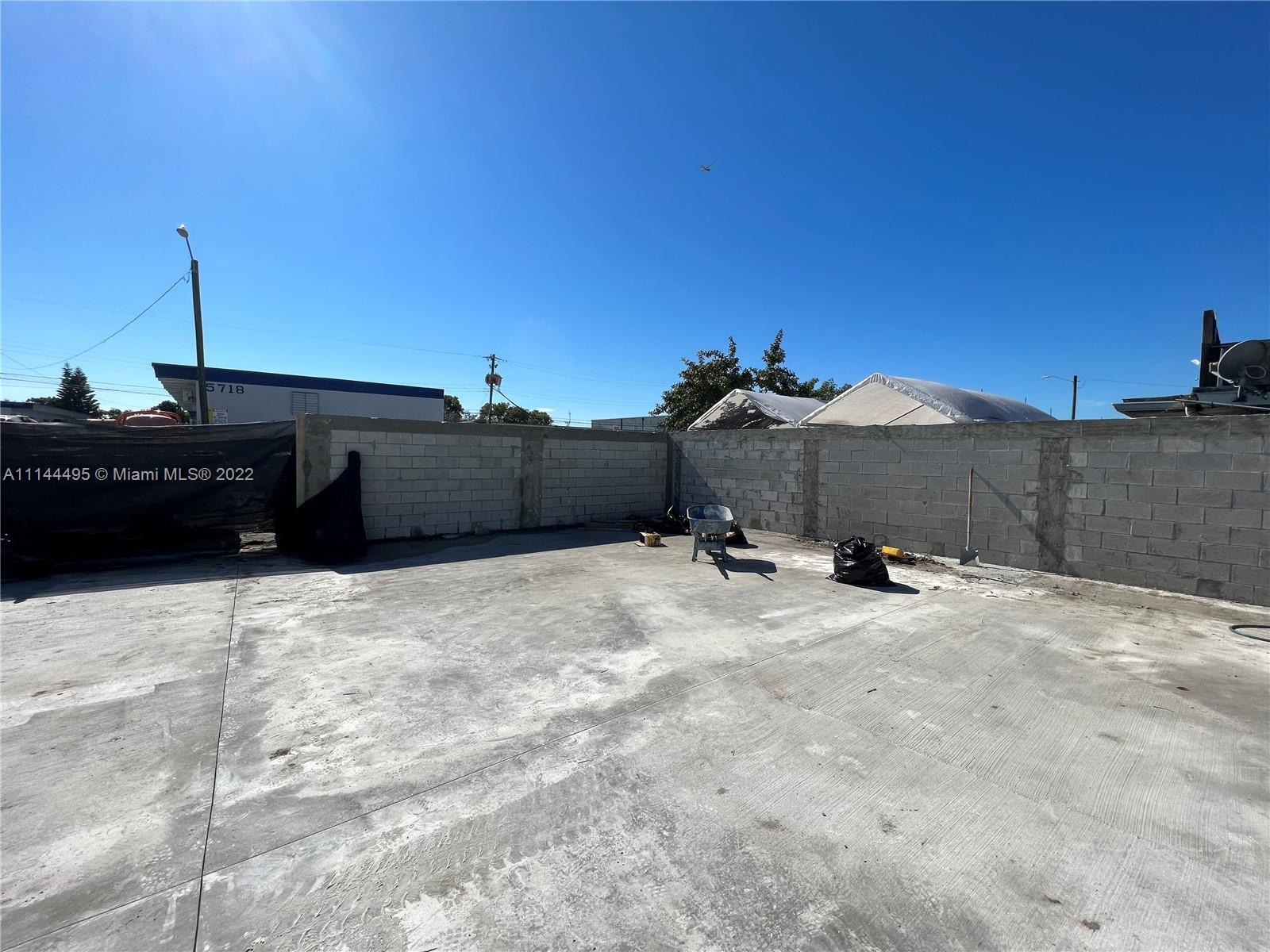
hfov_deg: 106.2
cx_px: 635
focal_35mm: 13
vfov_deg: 89.9
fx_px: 477
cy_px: 476
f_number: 1.8
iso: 32
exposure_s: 1/2732
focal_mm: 1.57
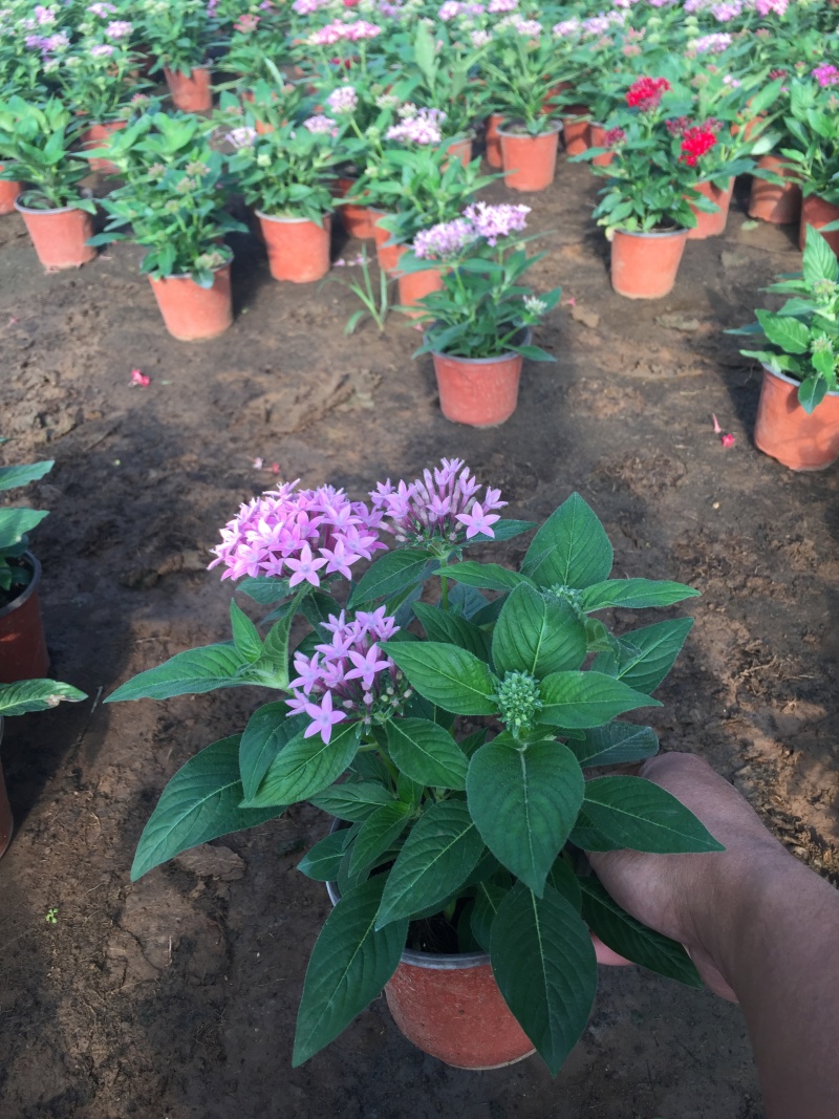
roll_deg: +2.4
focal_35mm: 29
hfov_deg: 48.2
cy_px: 560
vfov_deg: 61.7
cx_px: 420
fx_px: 937
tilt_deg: -36.9
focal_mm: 4.15
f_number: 2.2
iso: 32
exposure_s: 1/196
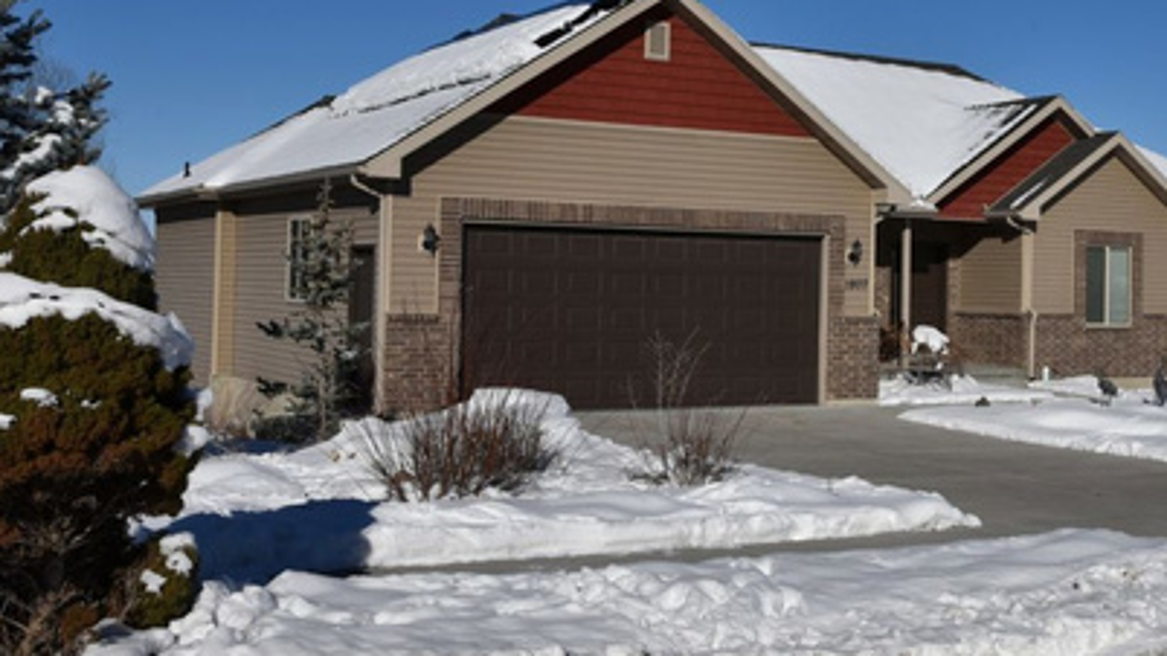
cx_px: 798
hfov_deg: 40.7
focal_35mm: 50
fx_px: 1547
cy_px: 234
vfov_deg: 23.9
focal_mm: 30
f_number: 13
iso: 200
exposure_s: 1/640
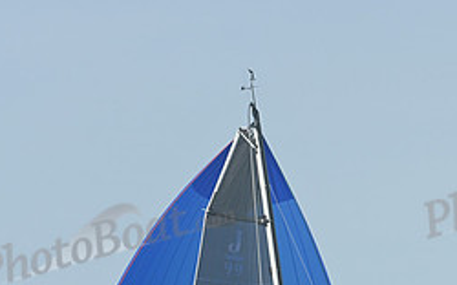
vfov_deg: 5.6
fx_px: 2888
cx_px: 330
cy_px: 480
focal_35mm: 232
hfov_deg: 9.0
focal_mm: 98
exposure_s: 1/1250
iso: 320
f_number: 7.1
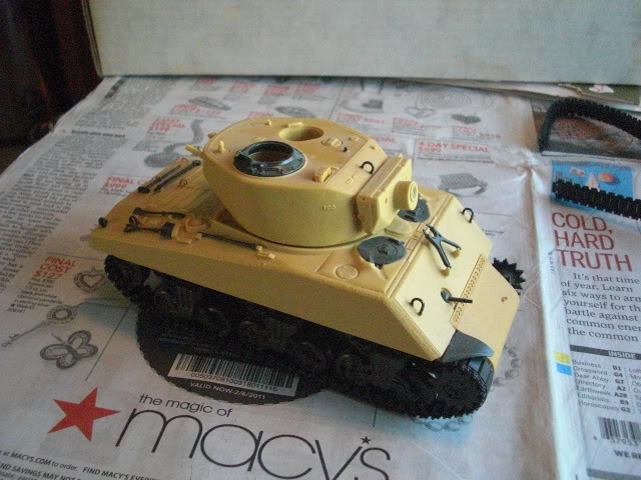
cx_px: 320
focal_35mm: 36
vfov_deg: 39.7
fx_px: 667
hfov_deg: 51.4
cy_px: 240
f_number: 2.8
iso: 800
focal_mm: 6.3
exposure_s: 1/100
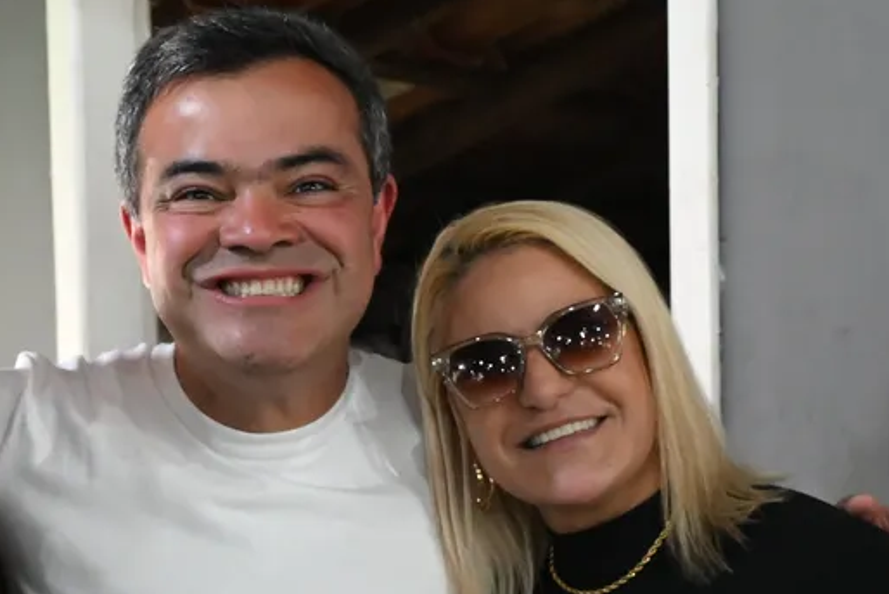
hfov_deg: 20.6
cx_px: 187
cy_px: 552
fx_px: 2421
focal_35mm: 98
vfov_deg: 13.8
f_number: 5
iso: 5000
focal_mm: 28
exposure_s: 1/100
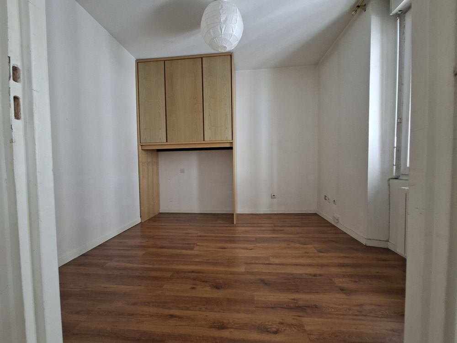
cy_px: 172
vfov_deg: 89.9
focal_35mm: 13
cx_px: 228
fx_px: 172
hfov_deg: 106.2
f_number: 2.2
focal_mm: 1.74
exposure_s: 1/40
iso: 100
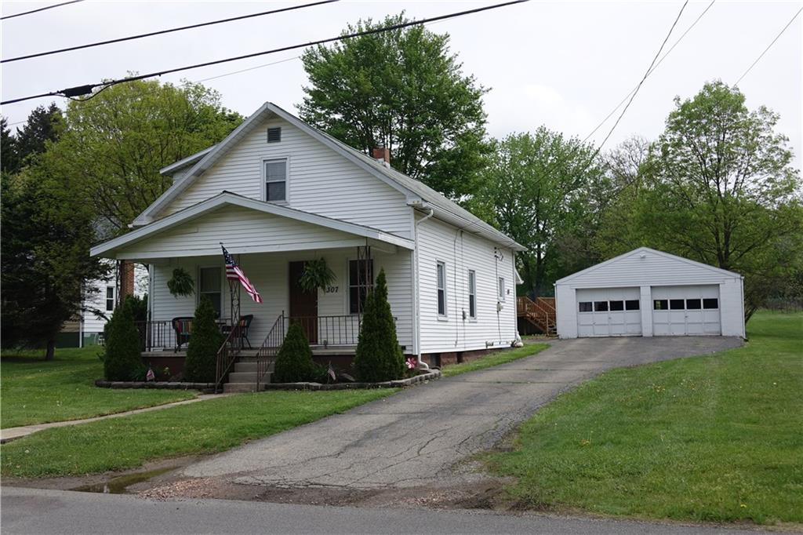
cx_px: 402
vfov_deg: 36.8
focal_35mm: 36
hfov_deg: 53.1
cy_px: 268
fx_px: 803
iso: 100
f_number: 2.8
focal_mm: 13.37
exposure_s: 1/1600
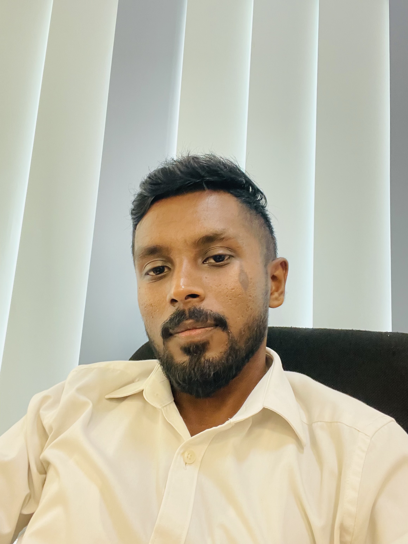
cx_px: 204
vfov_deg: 60.0
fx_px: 471
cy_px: 272
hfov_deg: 46.8
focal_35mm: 30
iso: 500
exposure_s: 1/25
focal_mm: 2.71
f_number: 2.2
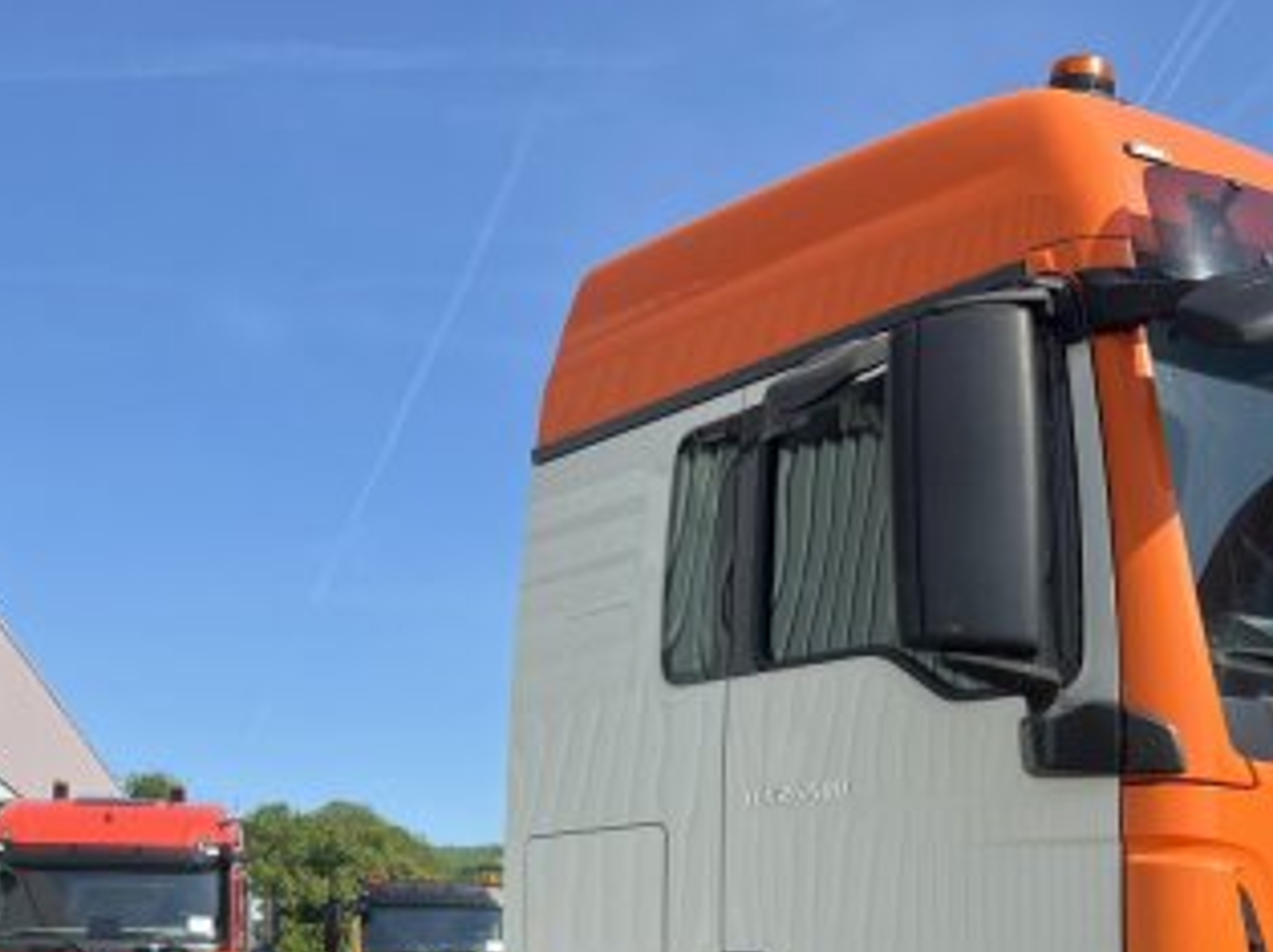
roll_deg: +2.3
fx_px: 1948
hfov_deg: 35.7
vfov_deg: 26.5
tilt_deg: +3.1
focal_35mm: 53
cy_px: 875
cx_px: 888
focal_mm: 5.7
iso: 50
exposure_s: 1/3165
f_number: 1.5
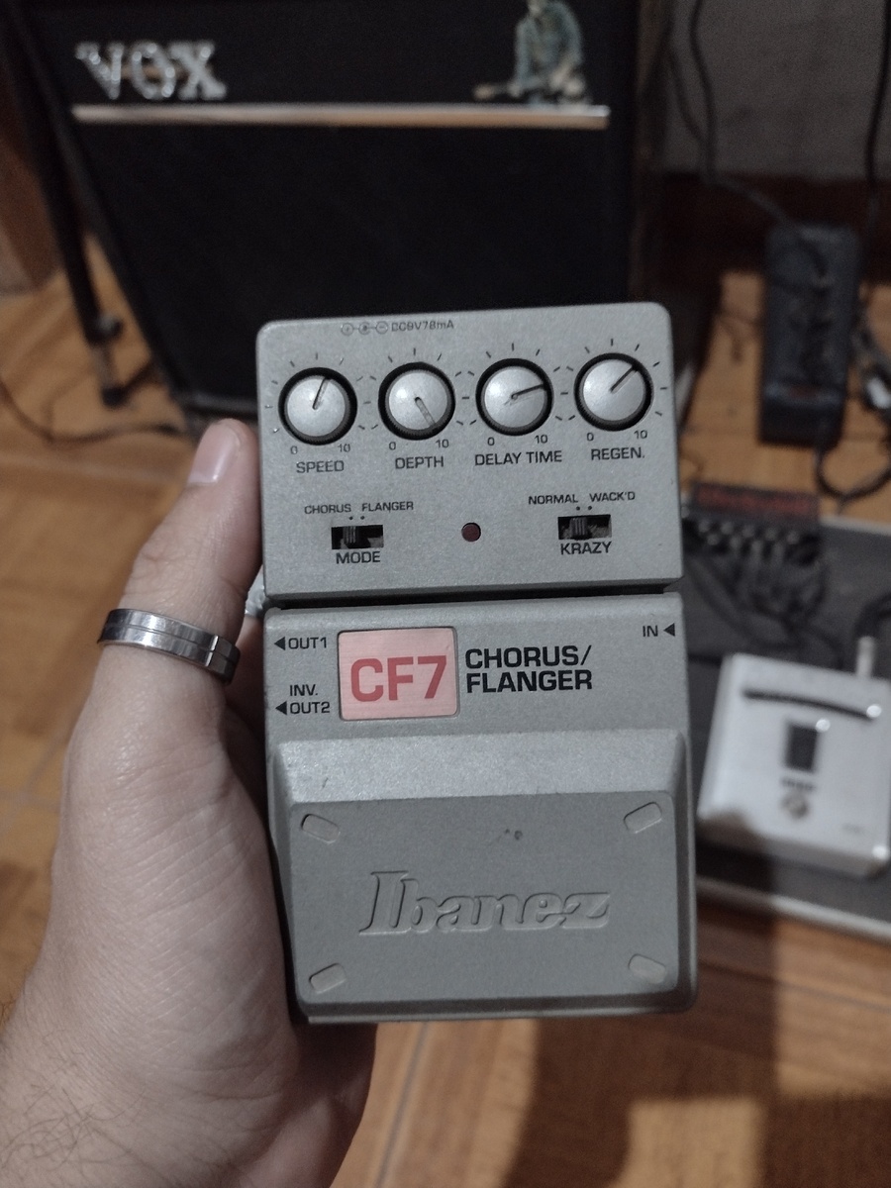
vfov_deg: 65.3
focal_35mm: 27
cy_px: 594
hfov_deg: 51.4
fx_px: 927
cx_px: 446
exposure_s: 1/25
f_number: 1.7
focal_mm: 4.71
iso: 1776
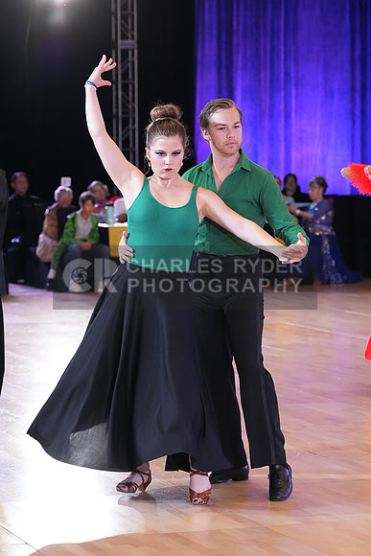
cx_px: 186
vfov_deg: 15.2
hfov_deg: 10.2
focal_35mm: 135
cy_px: 278
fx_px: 2085
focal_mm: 135
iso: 12800
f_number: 6.3
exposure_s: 1/400
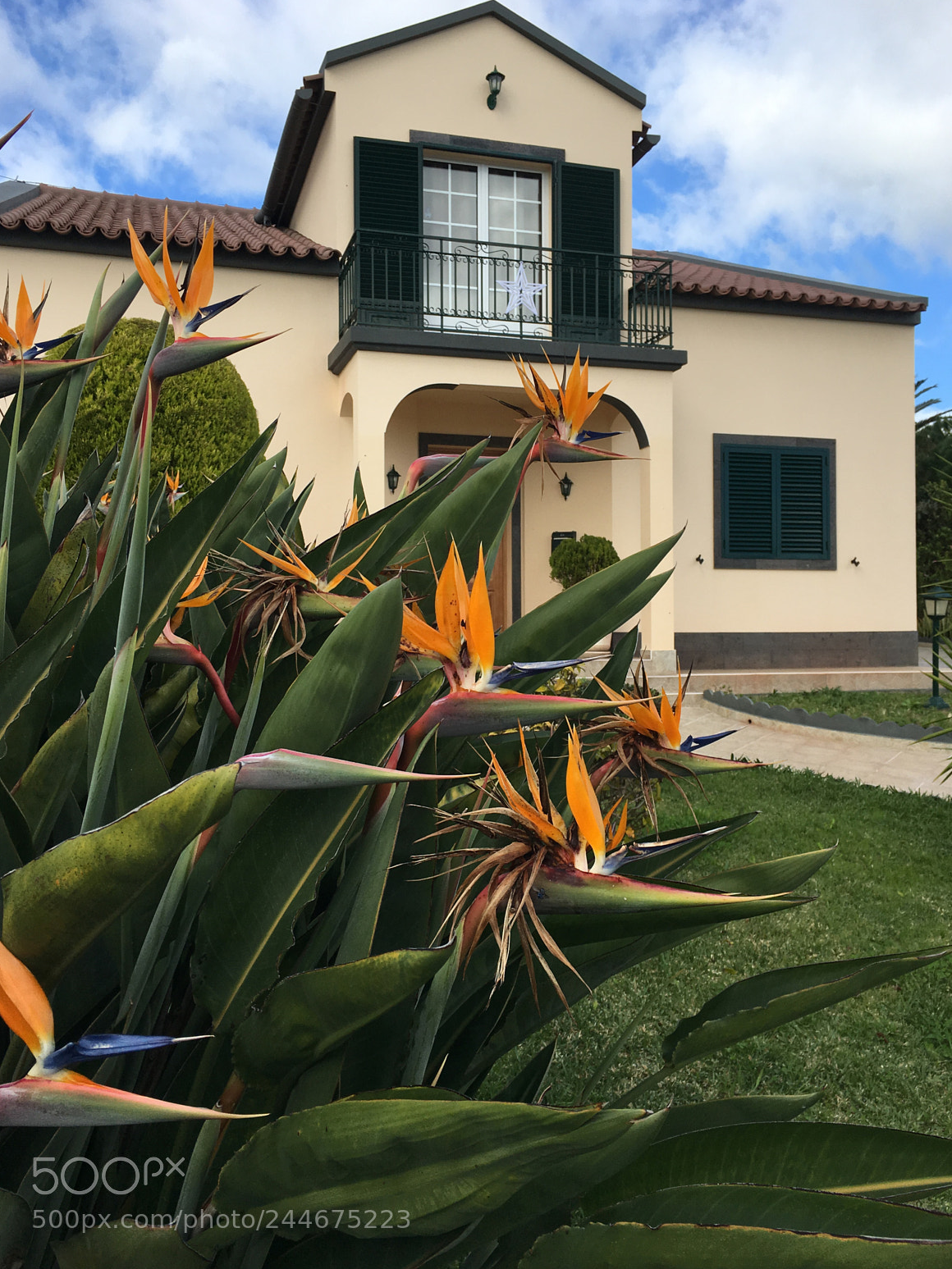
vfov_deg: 60.0
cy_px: 628
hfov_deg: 46.8
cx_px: 474
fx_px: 1100
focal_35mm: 30
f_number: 2.2
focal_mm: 4.15
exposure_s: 1/927
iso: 25
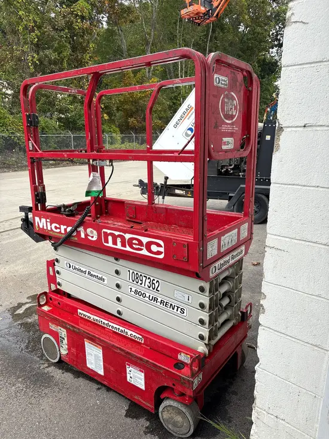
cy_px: 220
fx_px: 329
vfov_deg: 67.3
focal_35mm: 26
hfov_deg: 53.1
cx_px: 164
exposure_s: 1/1064
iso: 50
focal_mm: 5.96
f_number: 1.6
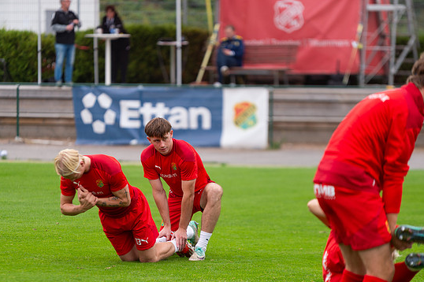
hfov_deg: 8.3
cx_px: 166
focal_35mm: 249
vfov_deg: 5.5
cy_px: 175
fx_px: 2931
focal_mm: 200
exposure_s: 1/1600
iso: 400
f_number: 3.2
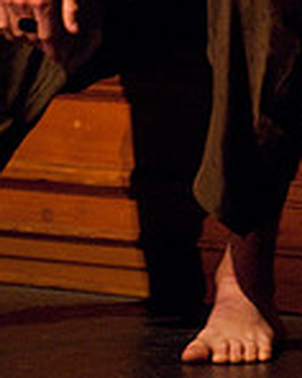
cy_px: -194
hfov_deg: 4.2
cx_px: 193
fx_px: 4131
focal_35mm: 369
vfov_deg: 5.2
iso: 1000
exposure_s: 1/50
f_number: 2.8
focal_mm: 86
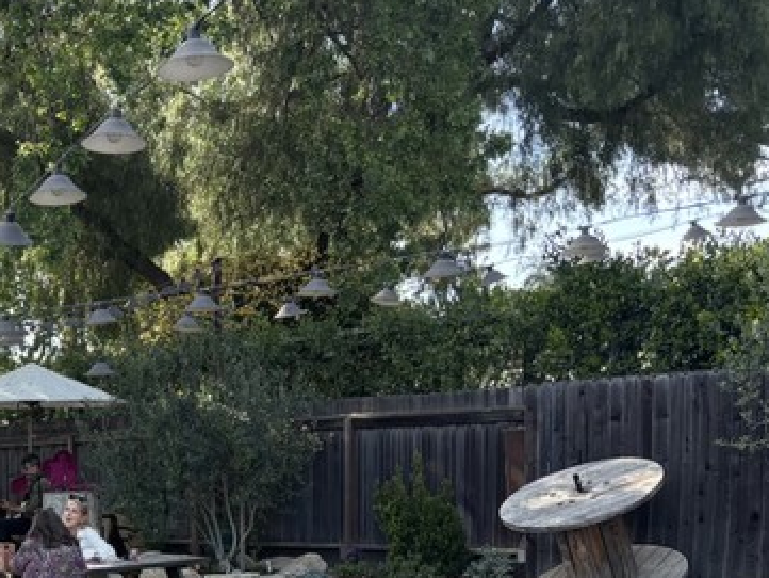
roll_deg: +2.4
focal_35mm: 72
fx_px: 1600
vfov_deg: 19.3
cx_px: -141
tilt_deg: -10.2
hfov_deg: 24.6
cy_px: 685
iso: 50
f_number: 1.6
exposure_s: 1/353
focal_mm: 5.96
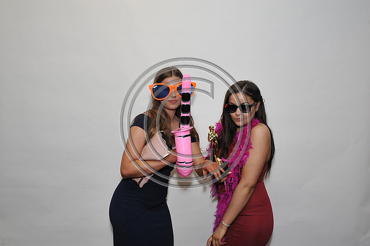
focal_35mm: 42
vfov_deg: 31.9
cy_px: 123
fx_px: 431
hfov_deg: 46.4
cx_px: 185
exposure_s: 1/60
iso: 1000
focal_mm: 42
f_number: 8
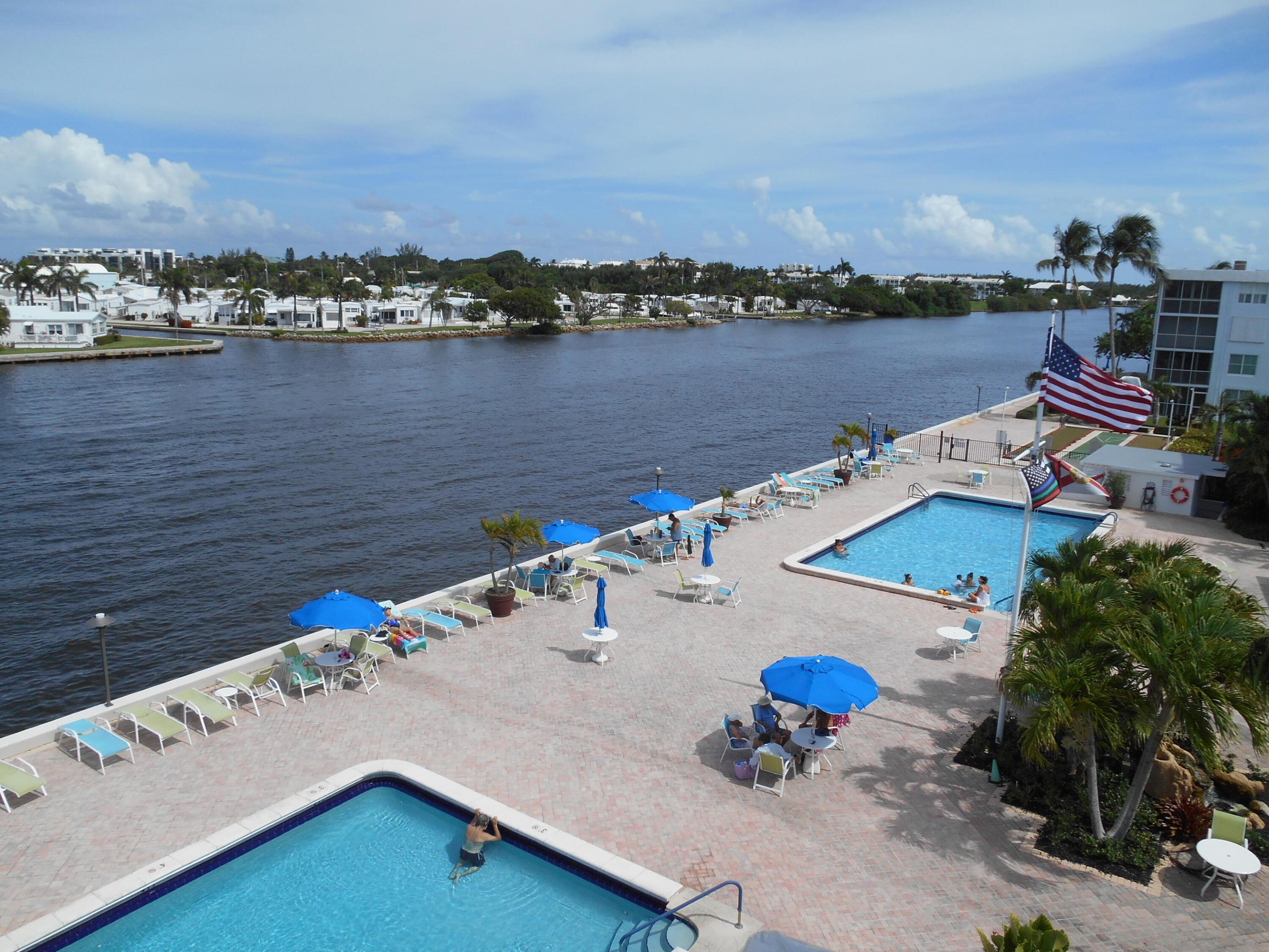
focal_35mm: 26
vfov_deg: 53.1
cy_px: 476
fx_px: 953
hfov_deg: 67.3
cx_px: 634
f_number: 3.4
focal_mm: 4.7
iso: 80
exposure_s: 1/1600
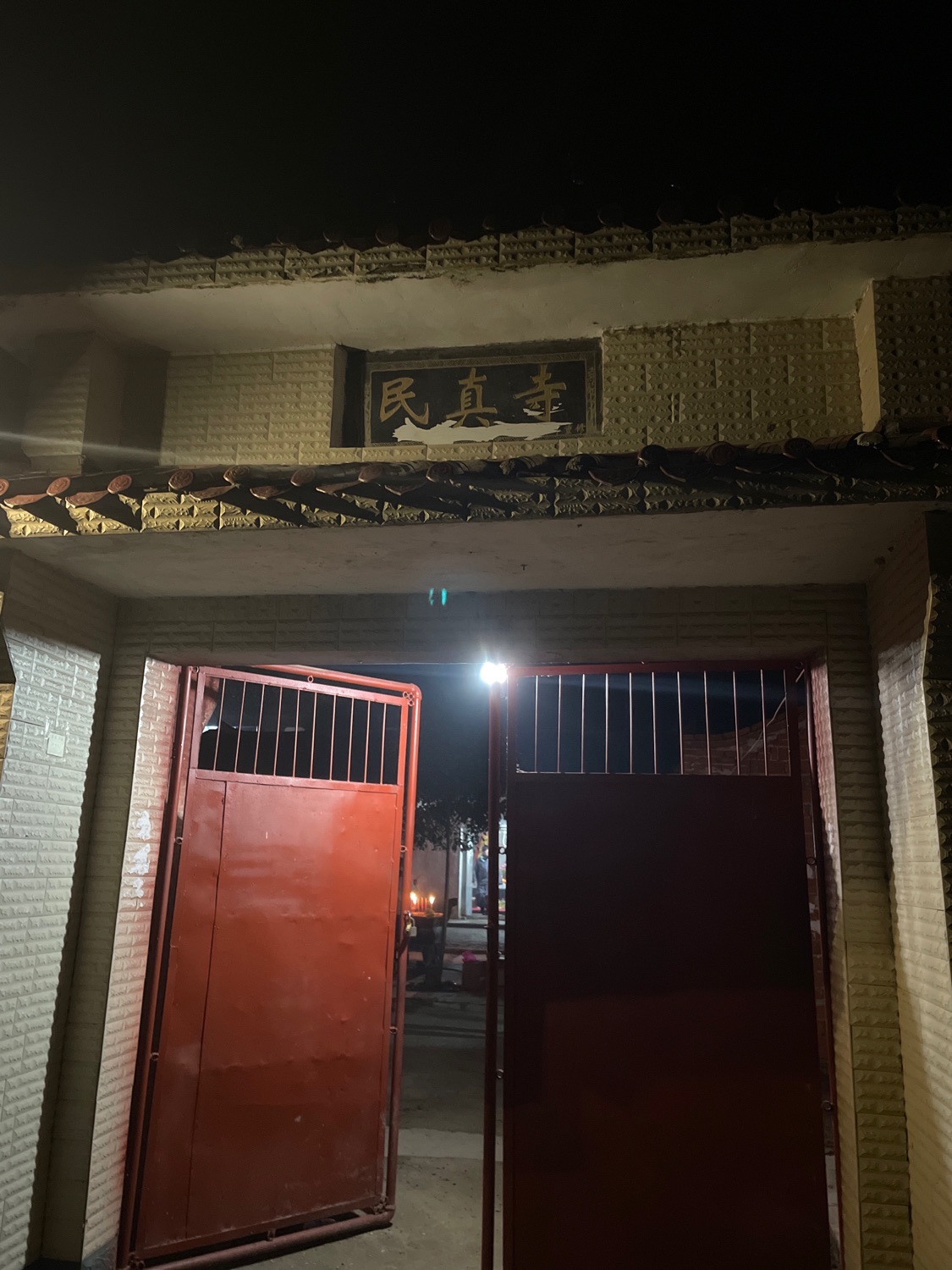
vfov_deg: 67.3
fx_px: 953
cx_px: 476
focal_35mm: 26
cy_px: 635
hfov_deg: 53.1
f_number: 1.6
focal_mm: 4.2
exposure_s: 1/20
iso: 1000
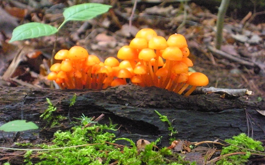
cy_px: 92
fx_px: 498
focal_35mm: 69
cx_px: 132
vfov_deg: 18.9
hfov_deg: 29.8
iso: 1600
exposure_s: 1/76.6
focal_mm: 11.2
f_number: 4.6
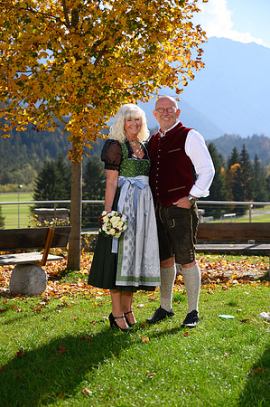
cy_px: 204
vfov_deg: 31.9
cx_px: 135
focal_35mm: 63
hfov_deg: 21.5
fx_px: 710
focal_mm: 63
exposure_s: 1/1000
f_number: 3.5
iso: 100
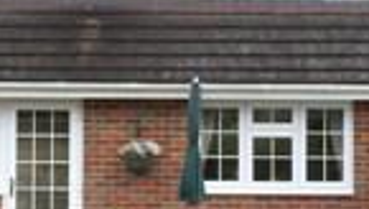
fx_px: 1901
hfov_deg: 11.1
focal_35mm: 194
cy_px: 29
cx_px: 137
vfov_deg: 6.3
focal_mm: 28
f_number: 13
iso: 200
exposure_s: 1/100
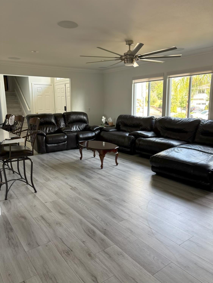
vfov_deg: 67.3
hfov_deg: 53.1
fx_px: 213
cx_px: 106
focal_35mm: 26
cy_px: 142
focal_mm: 5.96
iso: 125
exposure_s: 1/103
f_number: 1.6
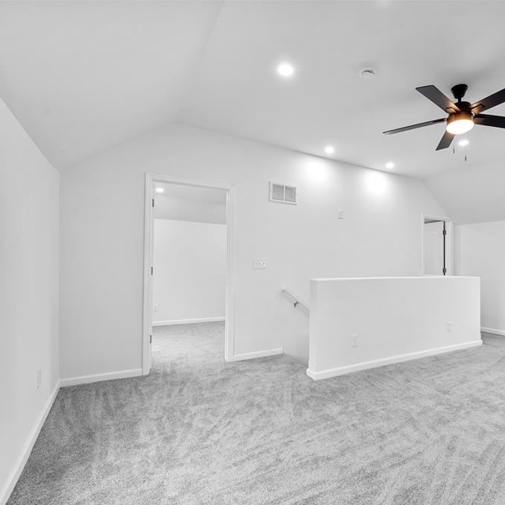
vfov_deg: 77.6
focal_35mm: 19
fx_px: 314
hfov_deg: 76.0
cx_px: 321
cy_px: 254
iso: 500
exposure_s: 1/10
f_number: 8
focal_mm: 14.8
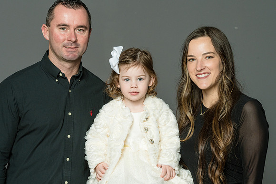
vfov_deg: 10.0
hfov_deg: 15.0
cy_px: 100
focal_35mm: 137
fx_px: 1049
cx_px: 131
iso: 400
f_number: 9
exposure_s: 1/160
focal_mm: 125
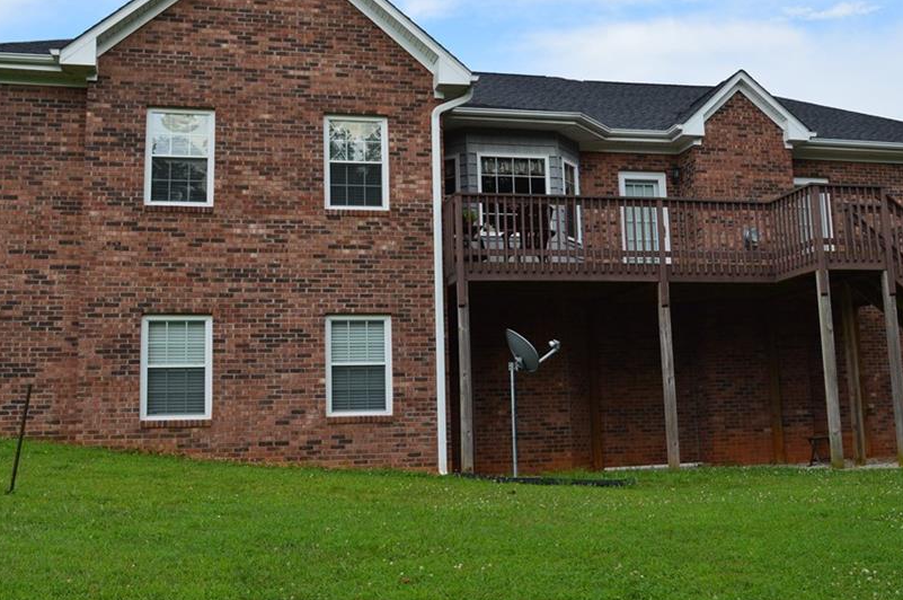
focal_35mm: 46
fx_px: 1152
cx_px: 499
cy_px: 237
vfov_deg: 29.1
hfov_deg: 42.7
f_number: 10
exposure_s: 1/250
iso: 400
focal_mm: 24
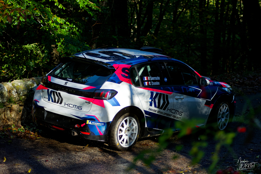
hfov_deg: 19.5
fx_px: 761
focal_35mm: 105
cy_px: 87
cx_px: 130
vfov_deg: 13.0
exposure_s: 1/5000
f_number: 4
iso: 3200
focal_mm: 70
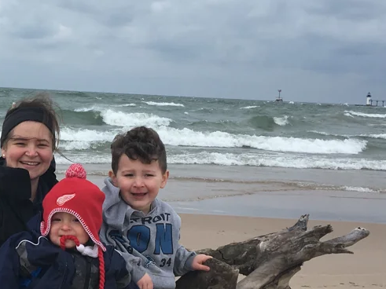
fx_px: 948
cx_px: 17
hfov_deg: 22.3
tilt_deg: -6.6
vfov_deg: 17.3
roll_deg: -3.0
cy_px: 185
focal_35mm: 85
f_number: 2.2
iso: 25
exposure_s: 1/1166
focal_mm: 4.15
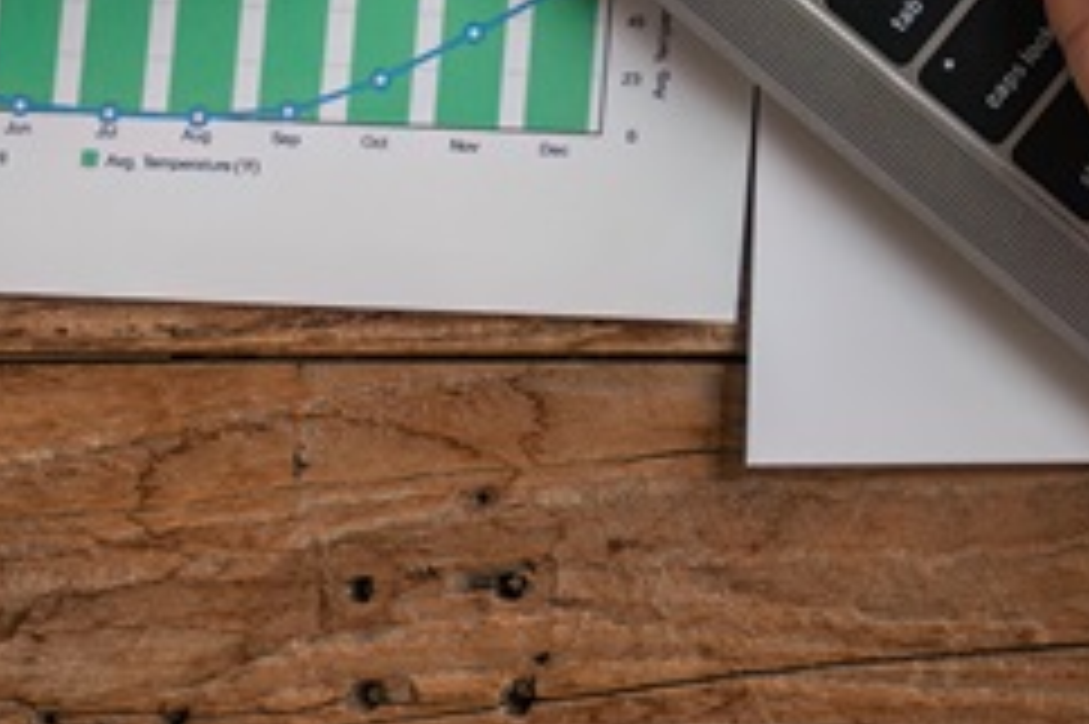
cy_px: -742
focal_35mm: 159
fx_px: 4806
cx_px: 1660
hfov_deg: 12.3
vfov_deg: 8.2
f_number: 2.8
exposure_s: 1/250
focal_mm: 32
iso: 100
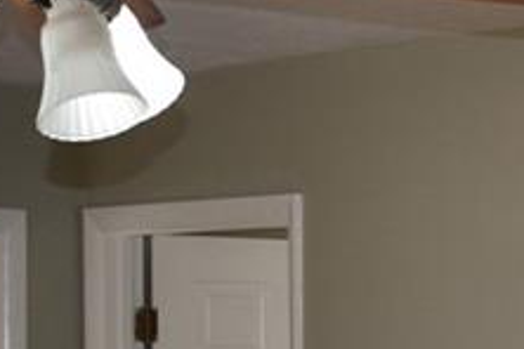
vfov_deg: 6.9
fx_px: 2838
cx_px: 644
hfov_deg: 10.4
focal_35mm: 195
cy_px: 554
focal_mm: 18
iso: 320
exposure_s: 1/200
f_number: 3.5
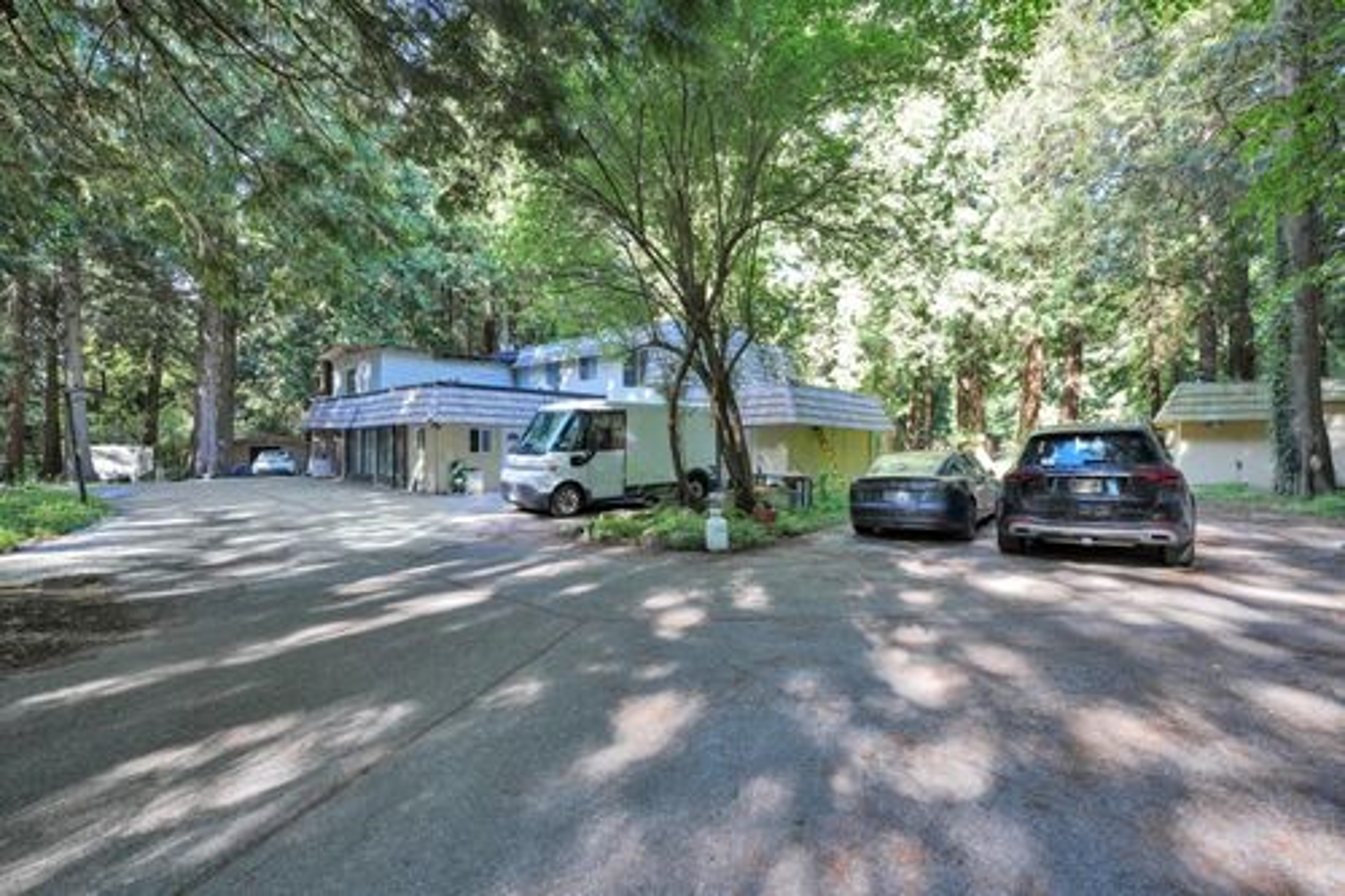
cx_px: 672
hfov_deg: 101.9
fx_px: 545
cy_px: 448
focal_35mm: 15
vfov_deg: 78.8
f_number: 4
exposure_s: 1/160
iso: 500
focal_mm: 14.6
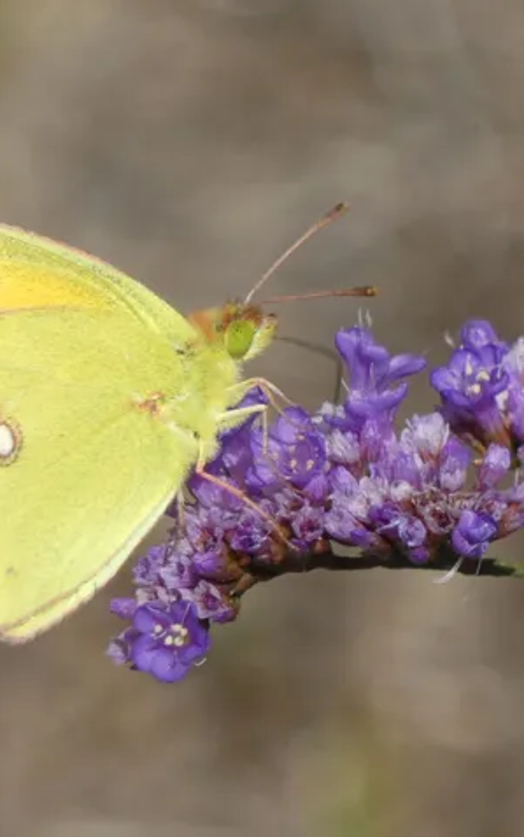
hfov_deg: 1.4
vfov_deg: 2.2
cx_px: 124
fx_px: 22082
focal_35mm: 967
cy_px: 418
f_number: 5.6
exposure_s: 1/250
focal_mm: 121.9
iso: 80
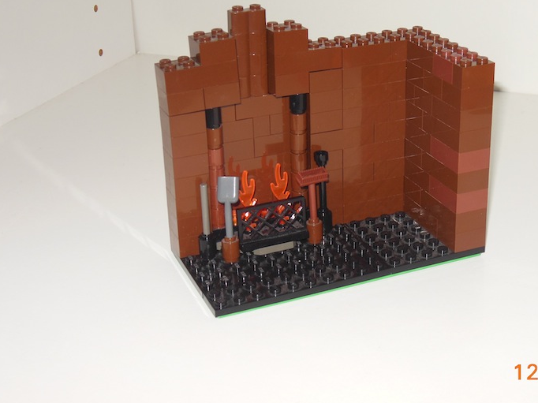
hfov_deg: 29.3
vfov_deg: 22.2
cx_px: 320
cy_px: 157
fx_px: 1025
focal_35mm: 66
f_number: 4
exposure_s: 1/60
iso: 125
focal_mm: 8.9
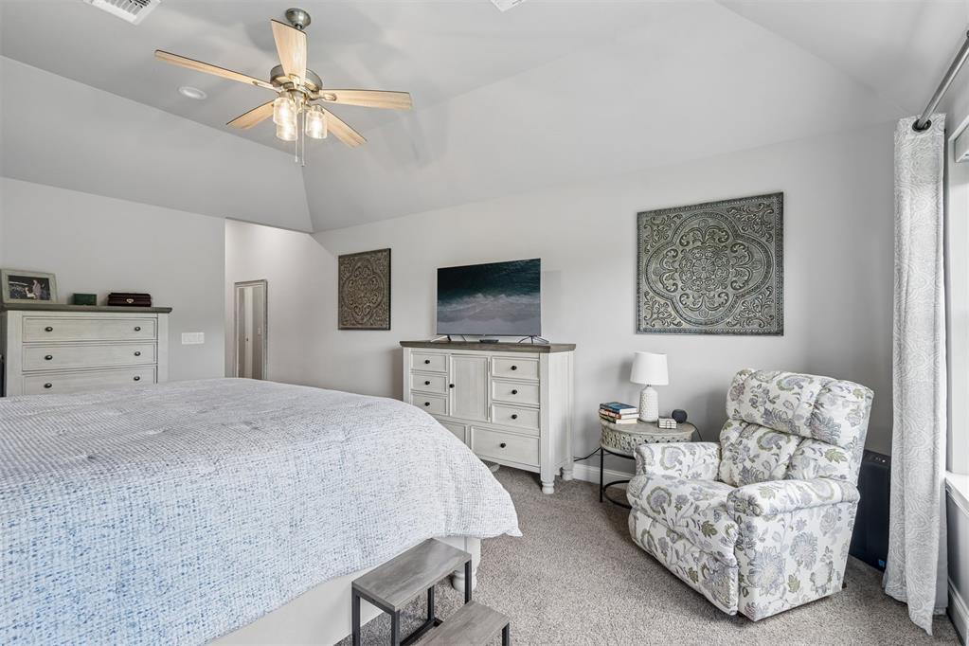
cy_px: 323
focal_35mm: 16
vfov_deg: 73.7
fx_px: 431
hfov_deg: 96.7
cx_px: 484
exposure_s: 1/10
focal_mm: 16
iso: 200
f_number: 8
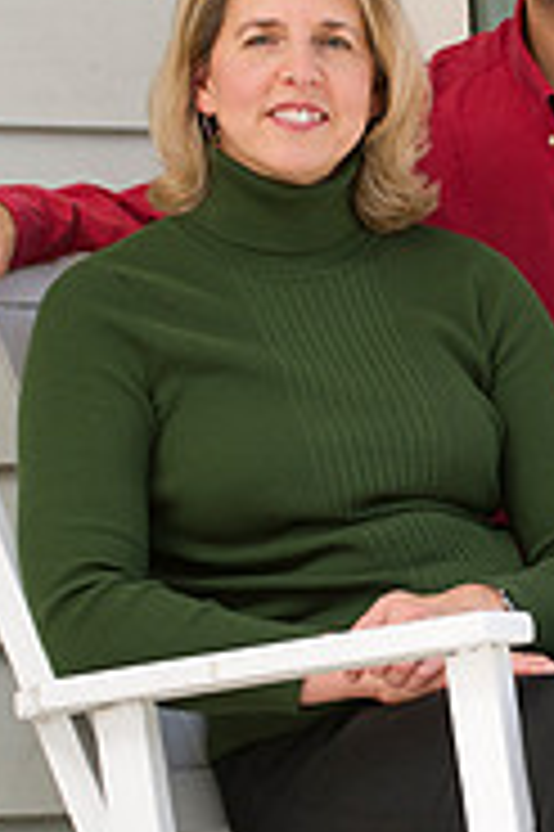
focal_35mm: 256
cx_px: 462
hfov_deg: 5.4
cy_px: 477
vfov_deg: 8.1
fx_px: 5920
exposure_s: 1/125
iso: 200
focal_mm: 105
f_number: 5.6
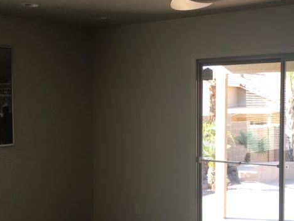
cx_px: 96
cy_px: 134
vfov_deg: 23.3
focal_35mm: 63
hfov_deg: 30.5
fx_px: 535
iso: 40
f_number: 2.2
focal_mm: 4.15
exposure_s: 1/120
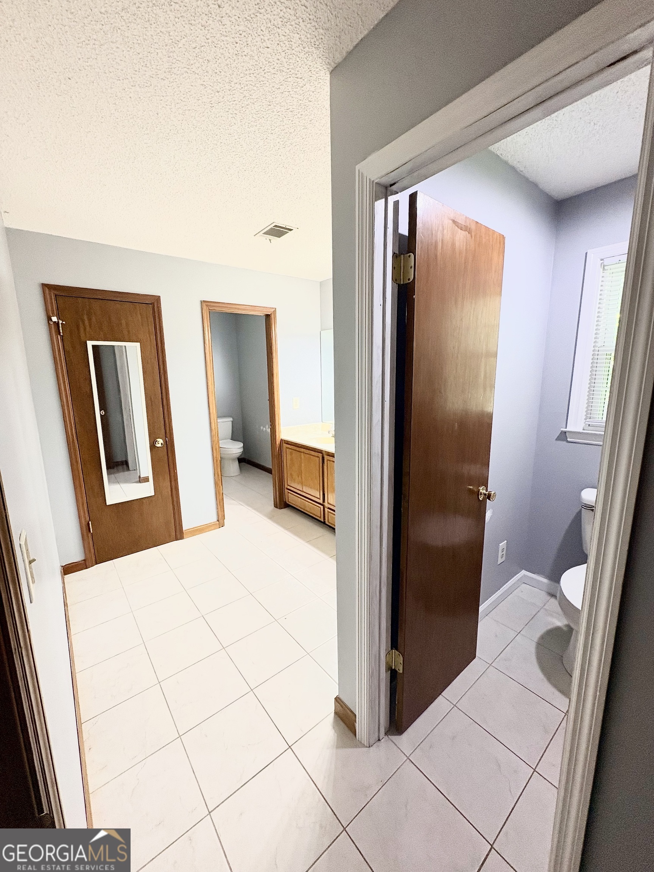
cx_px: 327
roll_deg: +1.3
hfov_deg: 85.7
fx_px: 353
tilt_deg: -9.2
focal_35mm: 14
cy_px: 436
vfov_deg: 102.1
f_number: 2.2
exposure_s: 1/60
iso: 200
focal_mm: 2.22
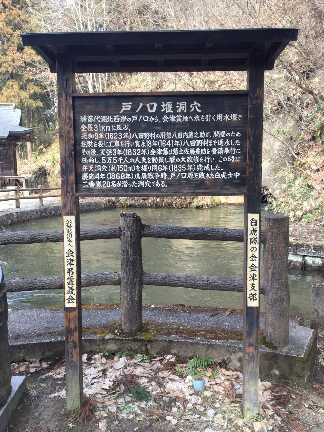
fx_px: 387
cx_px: 162
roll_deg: -0.8
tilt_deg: -6.4
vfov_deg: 58.4
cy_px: 216
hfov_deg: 45.4
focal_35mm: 31
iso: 25
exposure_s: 1/120
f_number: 2.4
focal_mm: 3.3
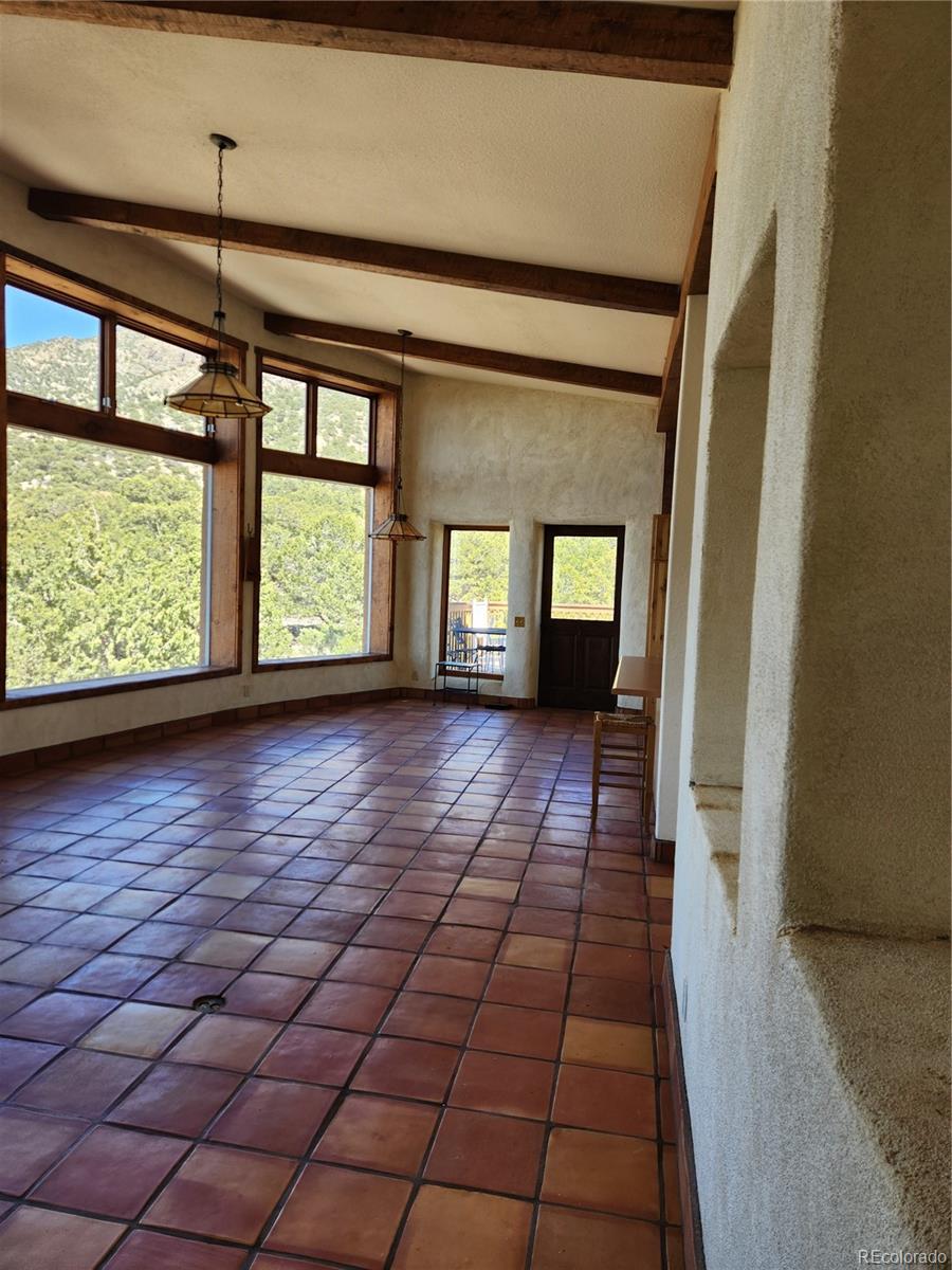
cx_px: 476
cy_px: 635
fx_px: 843
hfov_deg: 58.9
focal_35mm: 23
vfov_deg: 73.9
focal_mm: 5.4
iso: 25
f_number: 1.8
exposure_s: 1/180
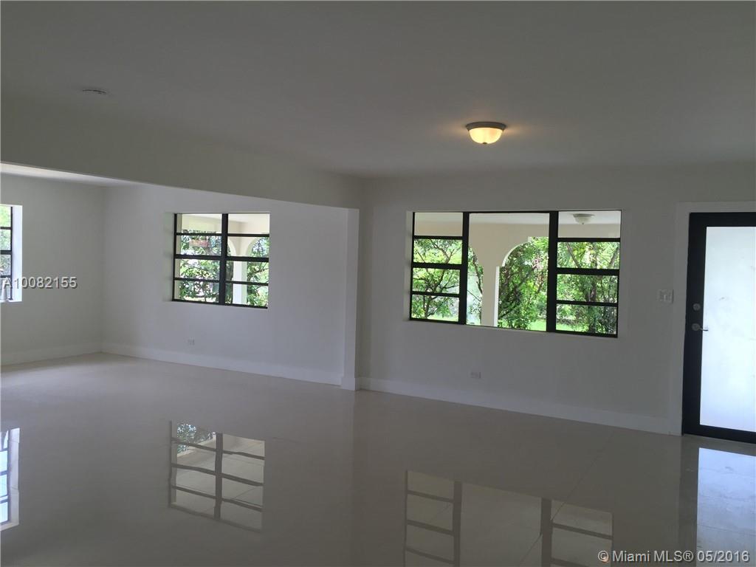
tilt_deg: -1.7
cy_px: 284
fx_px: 633
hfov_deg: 61.7
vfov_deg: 48.2
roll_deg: -2.1
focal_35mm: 29
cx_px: 378
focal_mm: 4.15
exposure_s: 1/120
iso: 50
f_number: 2.2
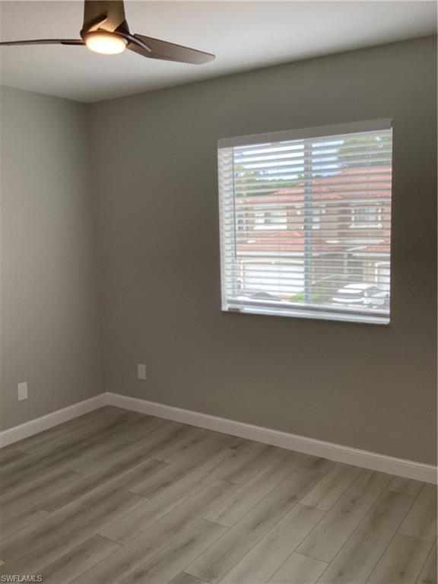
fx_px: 523
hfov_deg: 45.4
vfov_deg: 58.4
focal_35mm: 31
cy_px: 292
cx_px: 219
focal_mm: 3.3
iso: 50
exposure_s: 1/120
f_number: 2.4
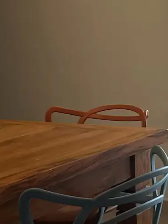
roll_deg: +1.6
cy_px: 66
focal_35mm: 100
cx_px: 316
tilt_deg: -5.8
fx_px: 647
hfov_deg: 13.1
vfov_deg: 19.5
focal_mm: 6.86
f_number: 1.78
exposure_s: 1/120
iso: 64
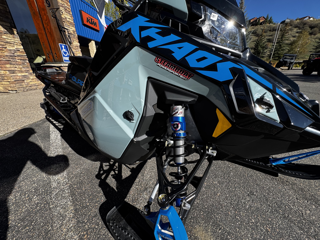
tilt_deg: -24.2
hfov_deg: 102.1
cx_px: 160
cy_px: 120
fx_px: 129
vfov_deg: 85.7
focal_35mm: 14
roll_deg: +2.9
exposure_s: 1/899
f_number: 2.2
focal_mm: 2.22
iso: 40
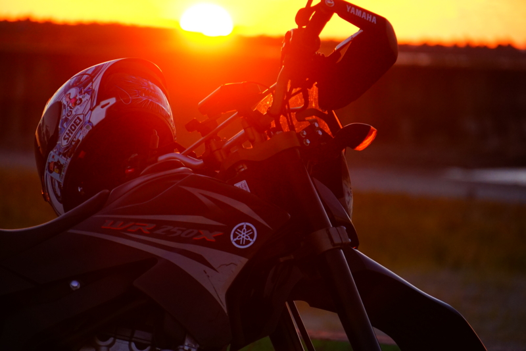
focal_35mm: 295
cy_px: 176
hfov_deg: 7.0
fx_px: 4309
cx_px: 263
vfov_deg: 4.7
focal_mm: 197
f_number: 6.3
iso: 800
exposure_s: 1/320
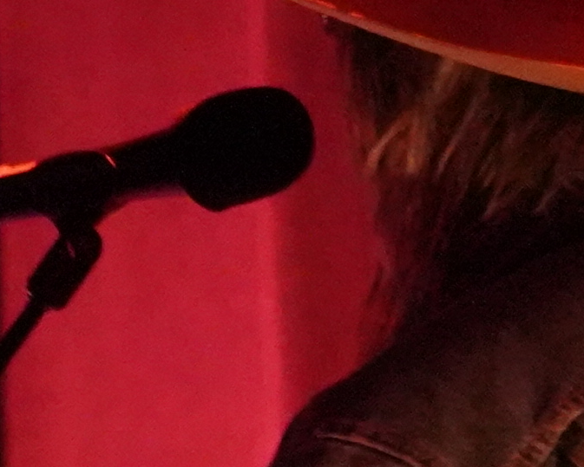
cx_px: 241
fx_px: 15182
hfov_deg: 2.2
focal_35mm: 878
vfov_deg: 1.8
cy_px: 457
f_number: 4
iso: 12800
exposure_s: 1/80
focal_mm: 105
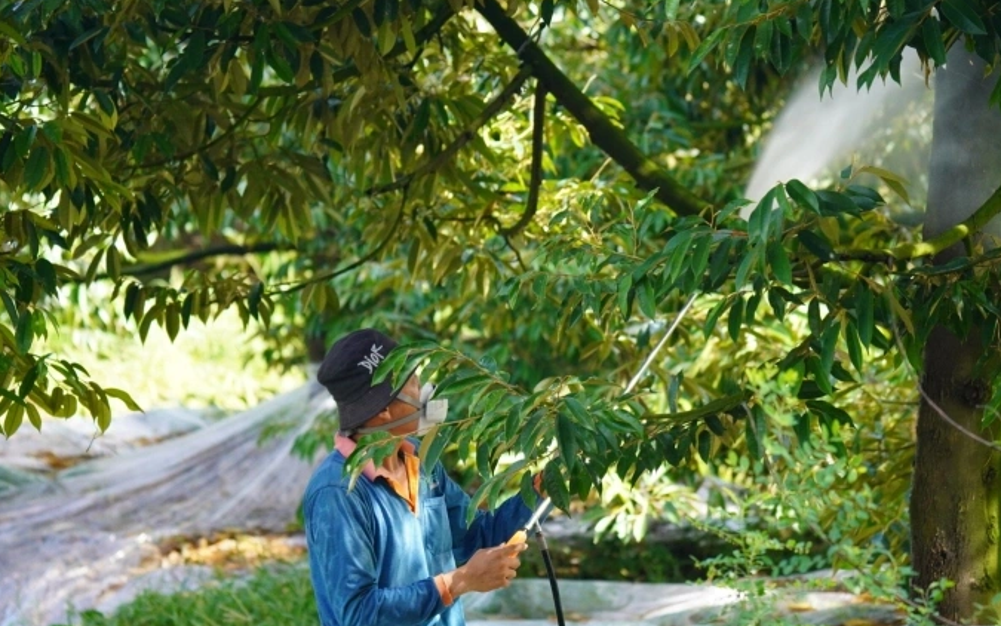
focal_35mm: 231
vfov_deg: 5.7
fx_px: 6302
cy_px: 297
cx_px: 501
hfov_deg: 9.1
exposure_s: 1/250
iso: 800
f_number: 5
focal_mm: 150
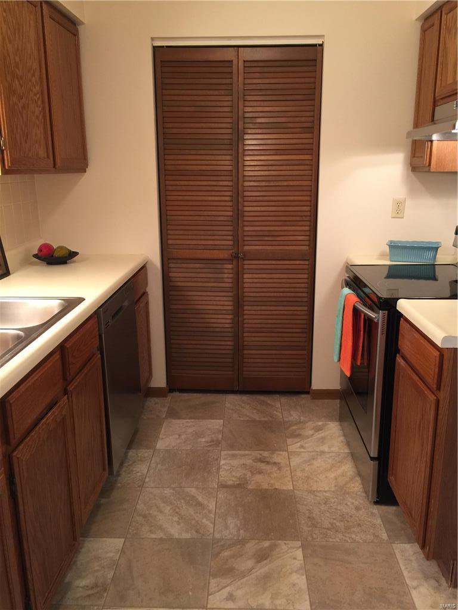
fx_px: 512
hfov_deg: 48.2
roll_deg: -0.4
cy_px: 305
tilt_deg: -14.1
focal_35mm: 29
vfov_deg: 61.7
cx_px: 229
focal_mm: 4.15
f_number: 2.2
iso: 64
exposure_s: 1/15
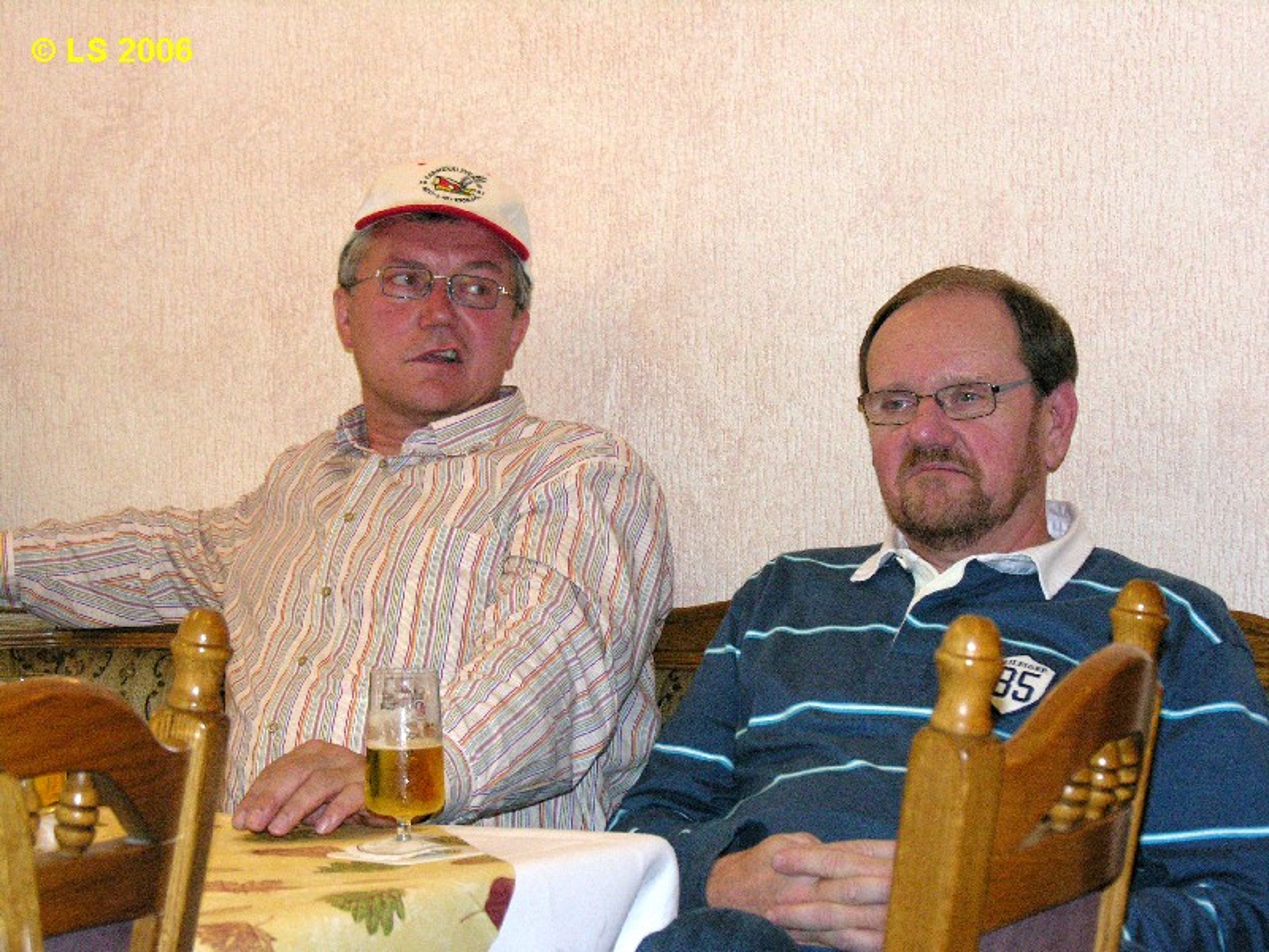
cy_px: 476
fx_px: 3446
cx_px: 634
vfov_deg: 15.7
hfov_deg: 20.9
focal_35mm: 94
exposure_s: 1/120
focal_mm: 24
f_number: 3.6
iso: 400
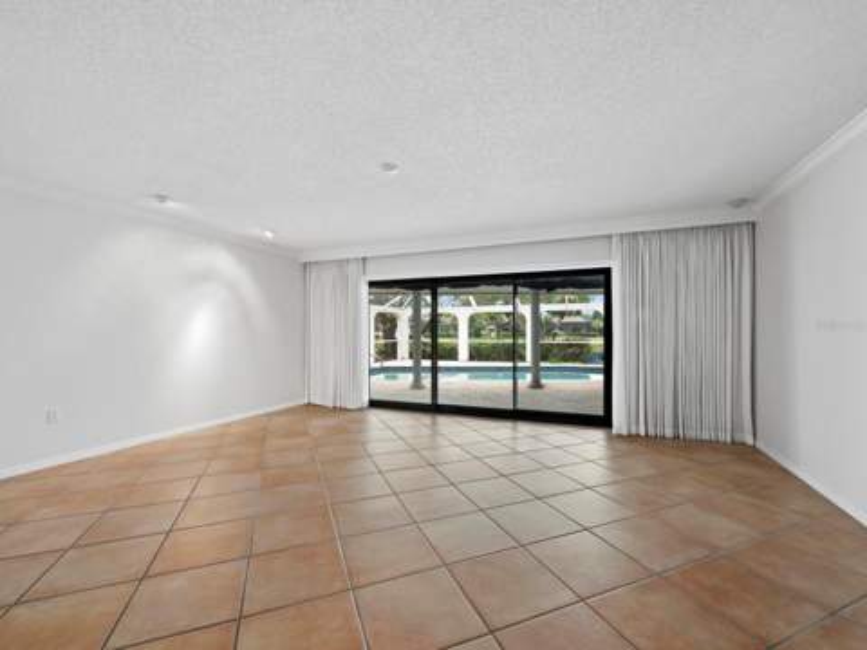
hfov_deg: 102.1
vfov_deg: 85.7
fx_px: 351
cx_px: 434
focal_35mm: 14
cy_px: 325
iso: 400
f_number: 11
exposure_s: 1/1.25
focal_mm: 7
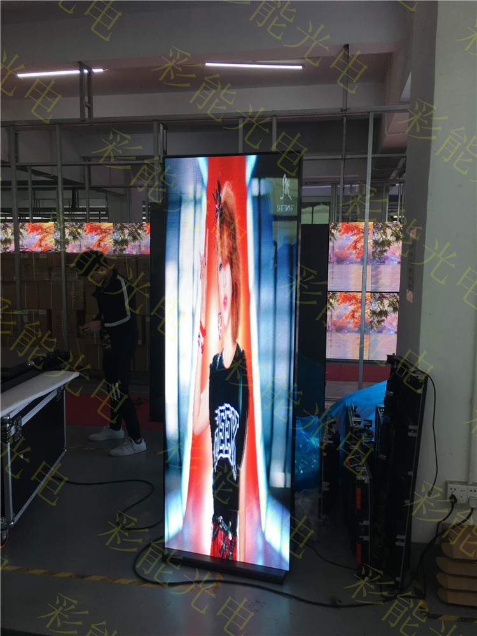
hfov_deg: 48.3
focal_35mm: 29
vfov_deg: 61.6
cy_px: 318
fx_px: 532
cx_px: 238
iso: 40
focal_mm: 4.15
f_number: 2.2
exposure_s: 1/100
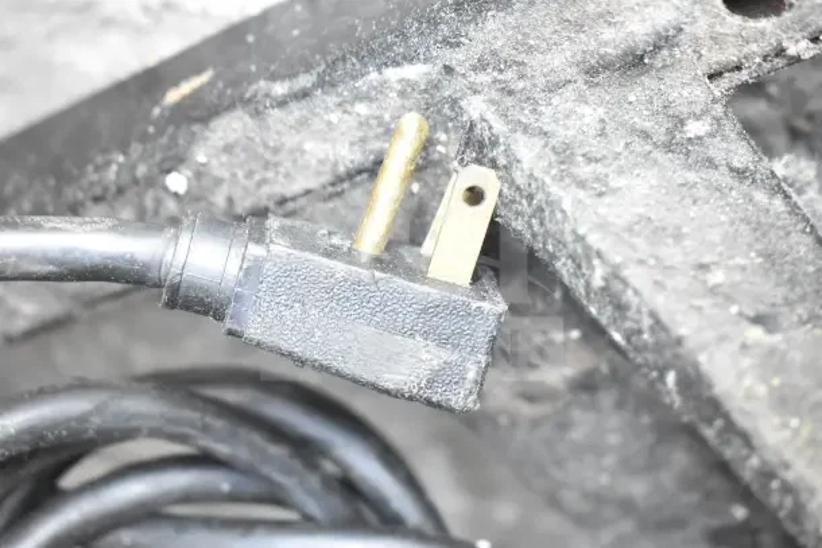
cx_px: 411
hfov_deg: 29.2
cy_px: 274
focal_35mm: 69
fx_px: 1576
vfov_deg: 19.7
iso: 2800
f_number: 5.3
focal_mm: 46
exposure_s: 1/80
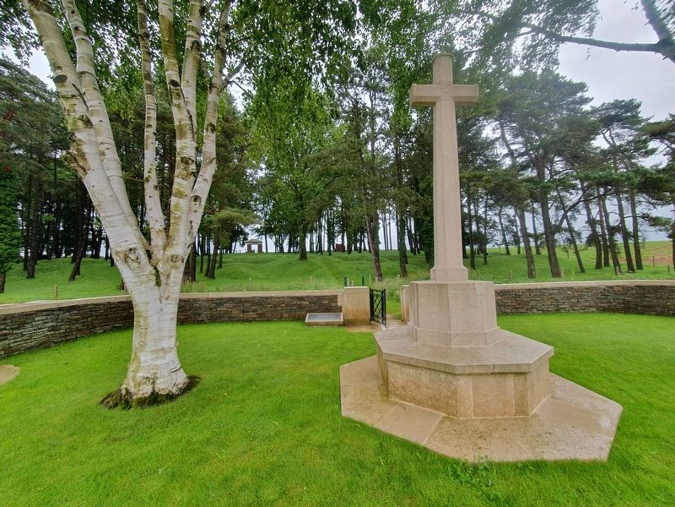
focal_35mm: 13
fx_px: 253
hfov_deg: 106.2
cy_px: 254
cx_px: 338
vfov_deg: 89.9
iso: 50
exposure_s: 1/219
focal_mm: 1.8
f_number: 2.2
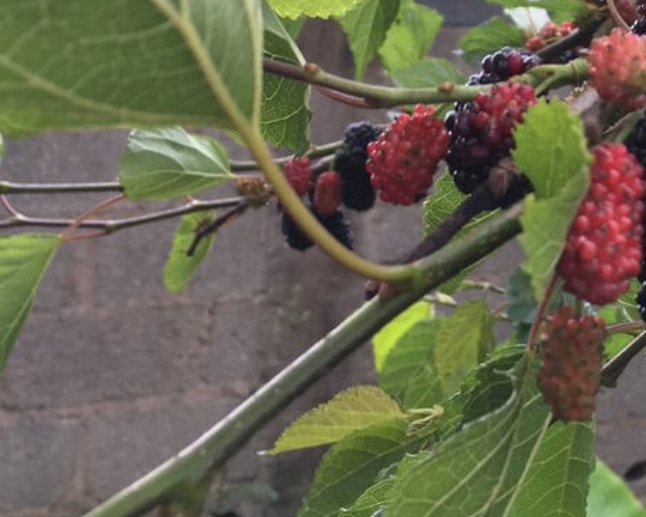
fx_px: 1395
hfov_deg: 24.0
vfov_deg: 20.2
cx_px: 747
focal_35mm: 73
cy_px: -25
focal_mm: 4.2
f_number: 2.2
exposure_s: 1/60
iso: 32
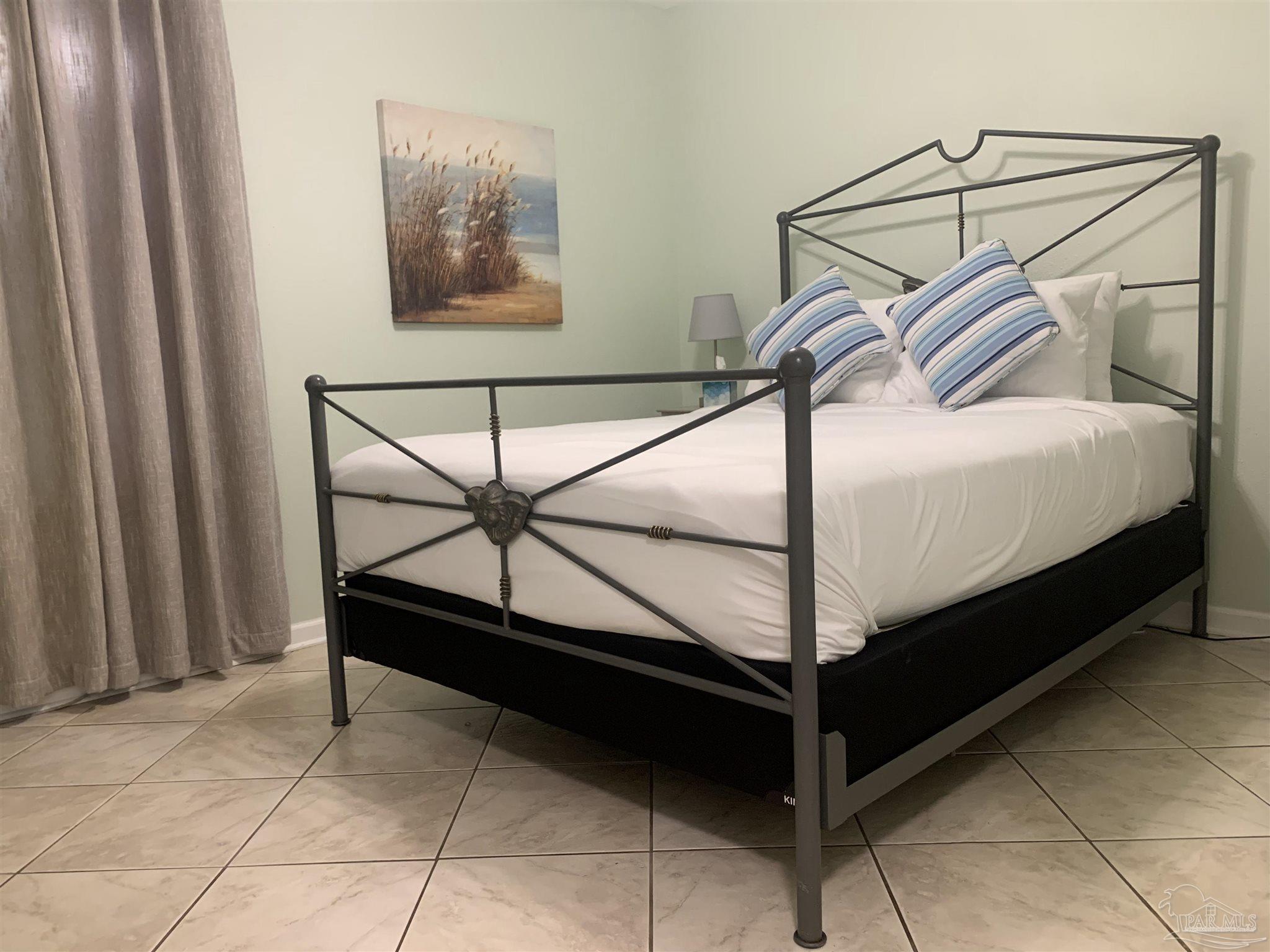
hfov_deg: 67.3
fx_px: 954
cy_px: 476
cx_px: 635
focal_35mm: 26
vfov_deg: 53.1
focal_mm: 4.25
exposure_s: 1/60
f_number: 1.8
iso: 125
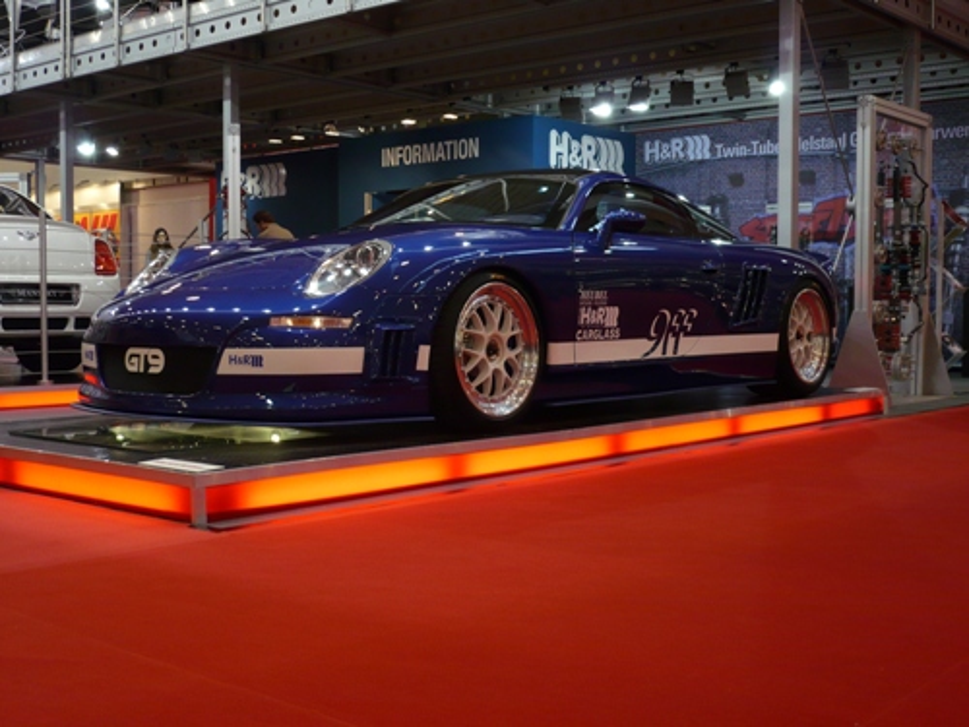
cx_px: 484
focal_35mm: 45
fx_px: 1260
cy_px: 364
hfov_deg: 42.1
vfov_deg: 32.2
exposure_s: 1/30
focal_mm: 7.5
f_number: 3.2
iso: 125
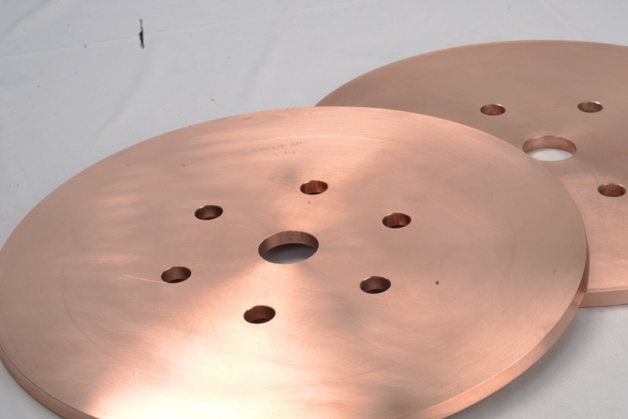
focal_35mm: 78
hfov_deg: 25.9
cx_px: 409
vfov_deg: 17.5
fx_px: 1361
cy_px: 284
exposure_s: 1/200
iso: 50
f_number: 22
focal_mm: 50
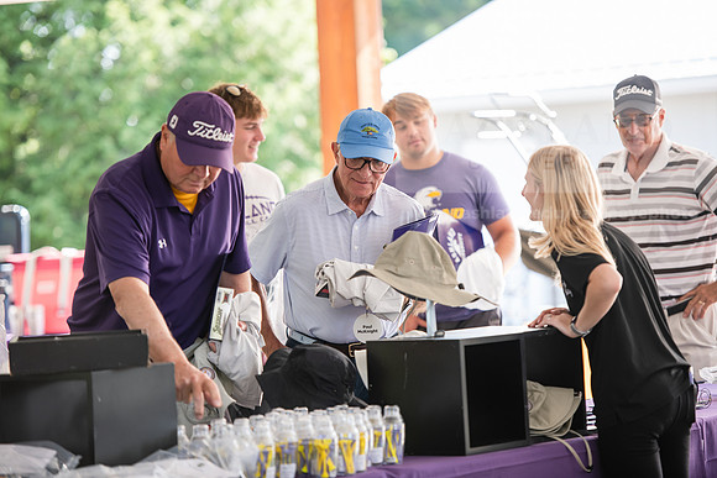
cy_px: 239
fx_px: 3088
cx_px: 358
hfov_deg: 13.2
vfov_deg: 8.9
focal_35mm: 155
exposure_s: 1/200
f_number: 3.2
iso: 320
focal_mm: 155
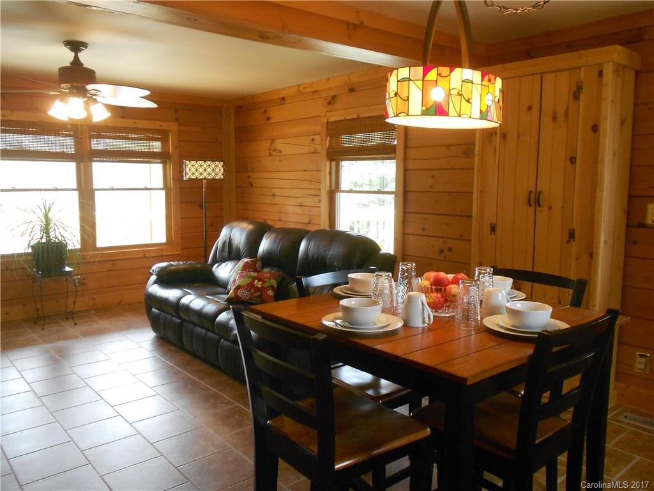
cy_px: 246
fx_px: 548
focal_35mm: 29
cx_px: 327
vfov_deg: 48.2
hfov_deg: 61.7
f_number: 3.4
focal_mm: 5.1
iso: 320
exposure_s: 1/30
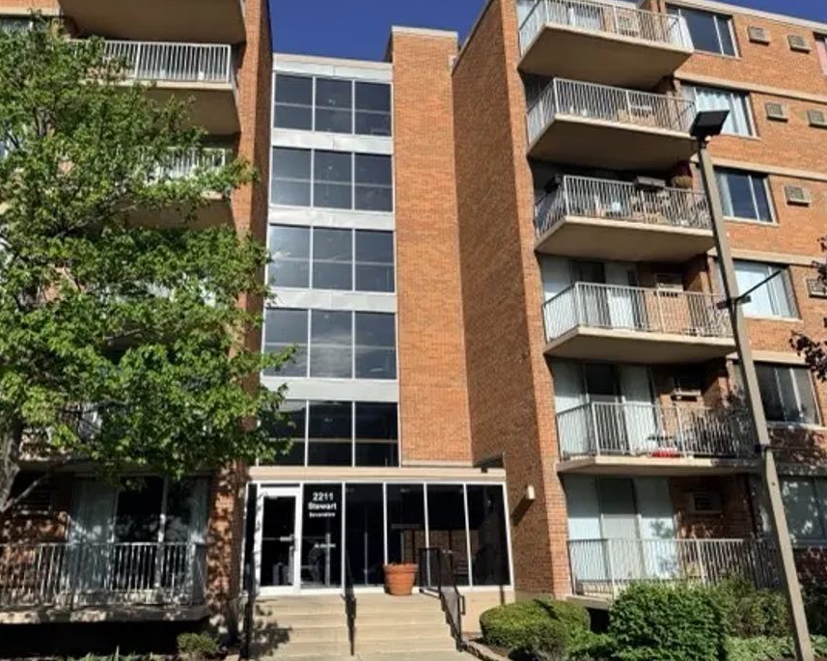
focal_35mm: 28
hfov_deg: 62.1
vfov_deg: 51.4
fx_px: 685
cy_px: 296
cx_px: 372
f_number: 1.78
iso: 80
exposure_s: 1/4975
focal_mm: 6.76
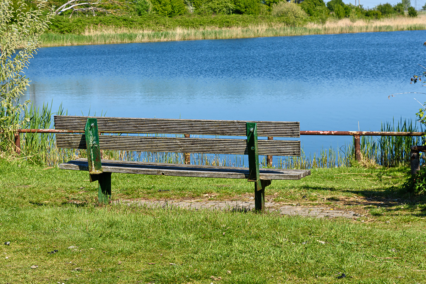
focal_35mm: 75
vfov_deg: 18.2
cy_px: 142
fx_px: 887
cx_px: 213
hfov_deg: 27.0
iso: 200
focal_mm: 50
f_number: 9
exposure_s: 1/640
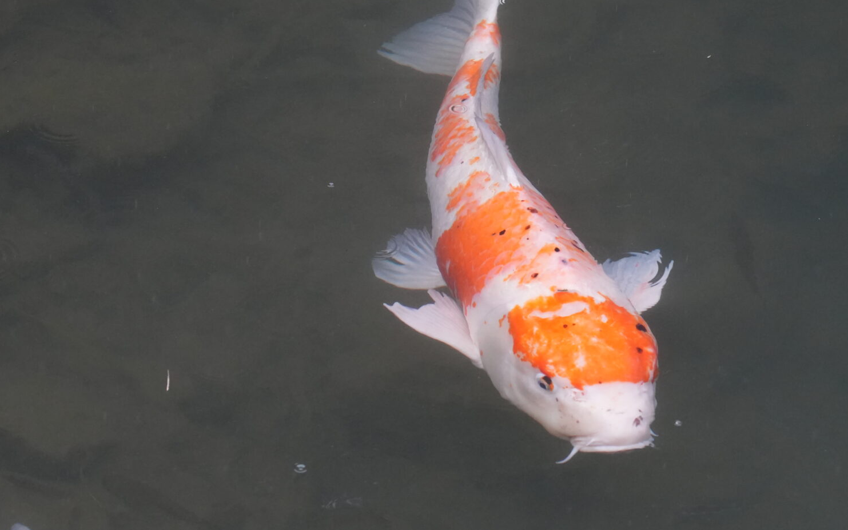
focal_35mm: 176
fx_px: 4068
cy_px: 221
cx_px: 582
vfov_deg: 7.5
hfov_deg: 11.9
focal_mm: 100
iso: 4000
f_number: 8
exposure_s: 1/500
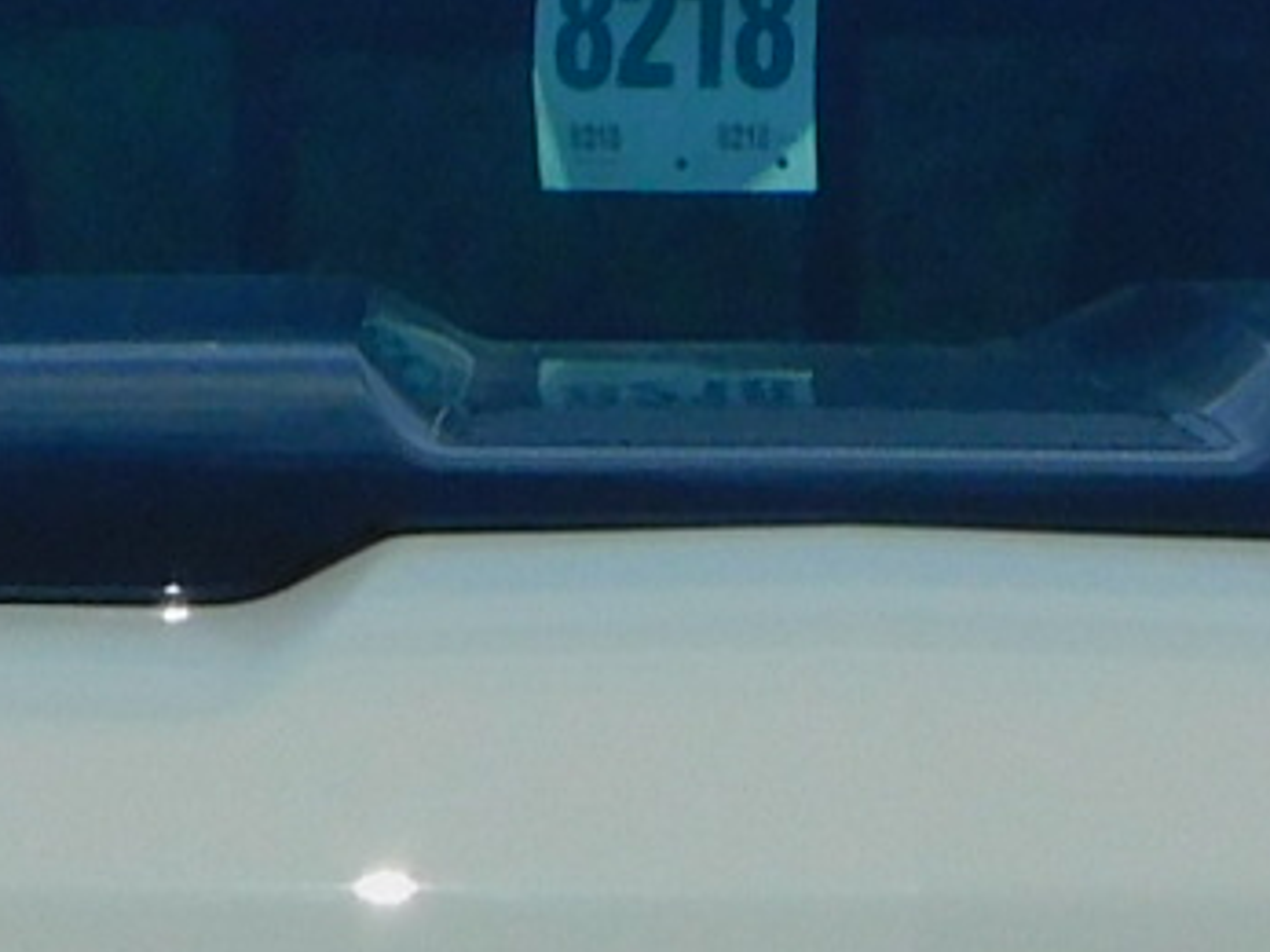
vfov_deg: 5.6
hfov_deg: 7.6
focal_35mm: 262
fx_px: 9609
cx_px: 919
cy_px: 1769
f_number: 6
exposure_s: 1/1600
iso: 125
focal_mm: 7.2
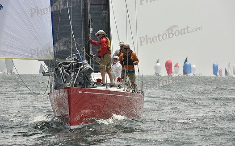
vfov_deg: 5.8
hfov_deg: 9.3
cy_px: 64
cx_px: 116
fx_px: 1440
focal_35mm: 225
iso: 400
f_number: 9
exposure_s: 1/1600
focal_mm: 200
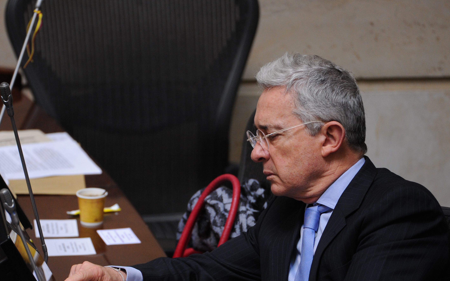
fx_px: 7530
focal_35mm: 614
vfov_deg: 2.1
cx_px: 193
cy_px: 178
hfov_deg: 3.4
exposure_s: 1/250
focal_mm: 400
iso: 2000
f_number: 4
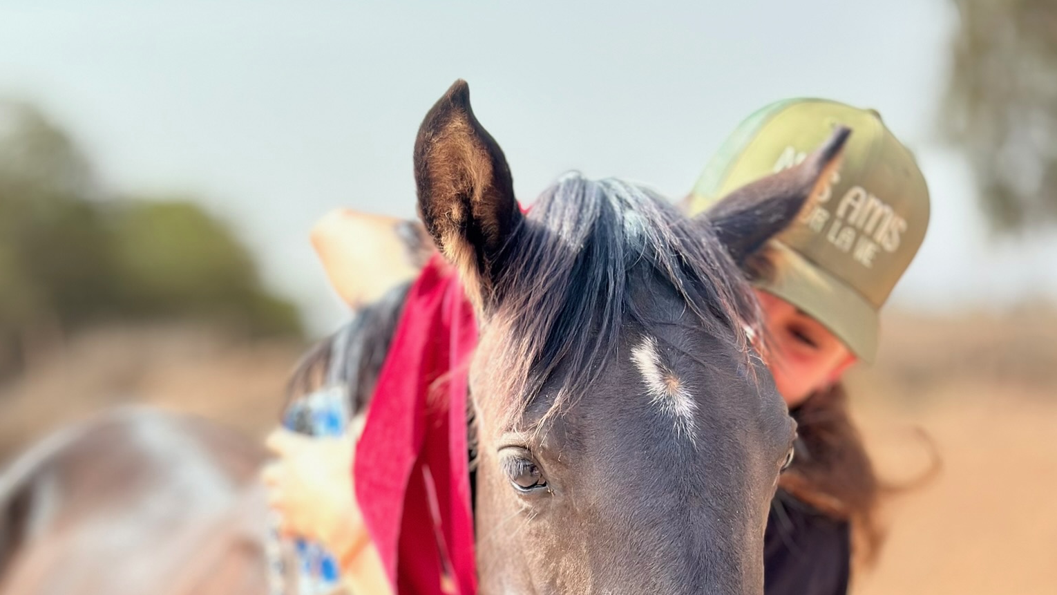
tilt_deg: -4.2
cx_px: 529
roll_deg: +0.6
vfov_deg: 17.0
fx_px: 1962
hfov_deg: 30.1
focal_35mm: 70
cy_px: 551
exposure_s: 1/1953
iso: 100
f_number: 1.78
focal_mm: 6.86
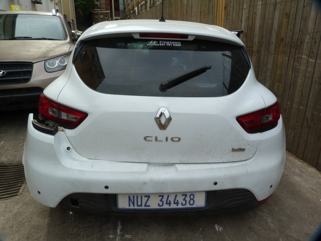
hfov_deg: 69.4
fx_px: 232
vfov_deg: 54.9
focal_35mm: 25
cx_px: 160
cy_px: 120
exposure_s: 1/200
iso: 80
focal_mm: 4.5
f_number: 4.5
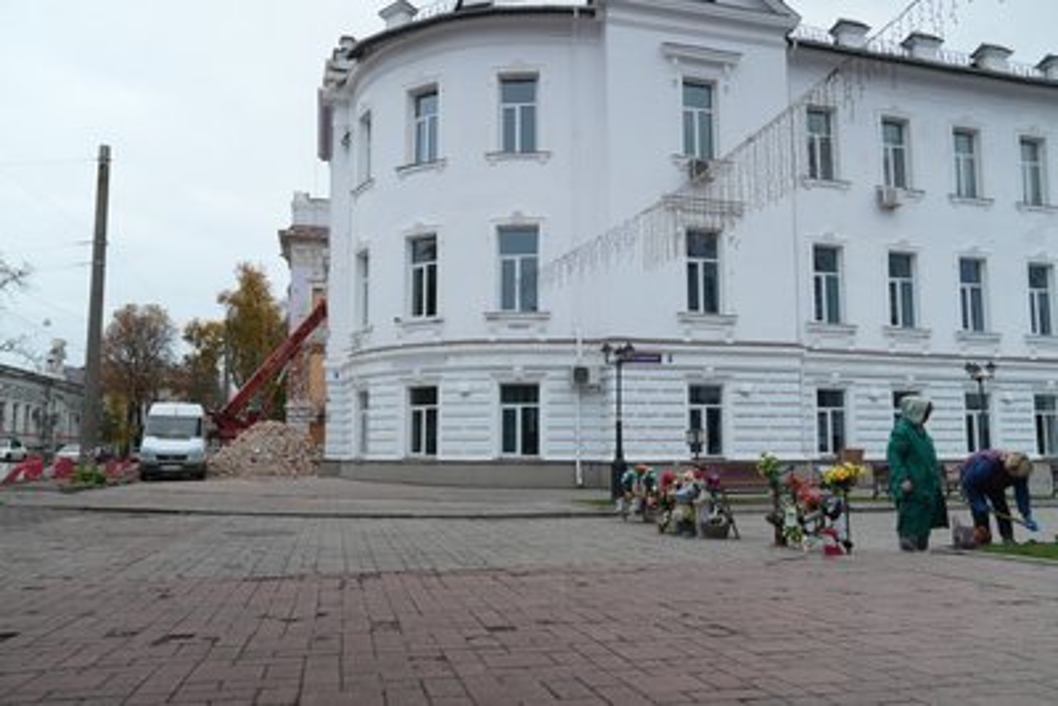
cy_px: 353
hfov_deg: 63.6
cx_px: 529
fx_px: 853
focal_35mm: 29
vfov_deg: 45.0
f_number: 4
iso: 400
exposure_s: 1/50
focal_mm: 29
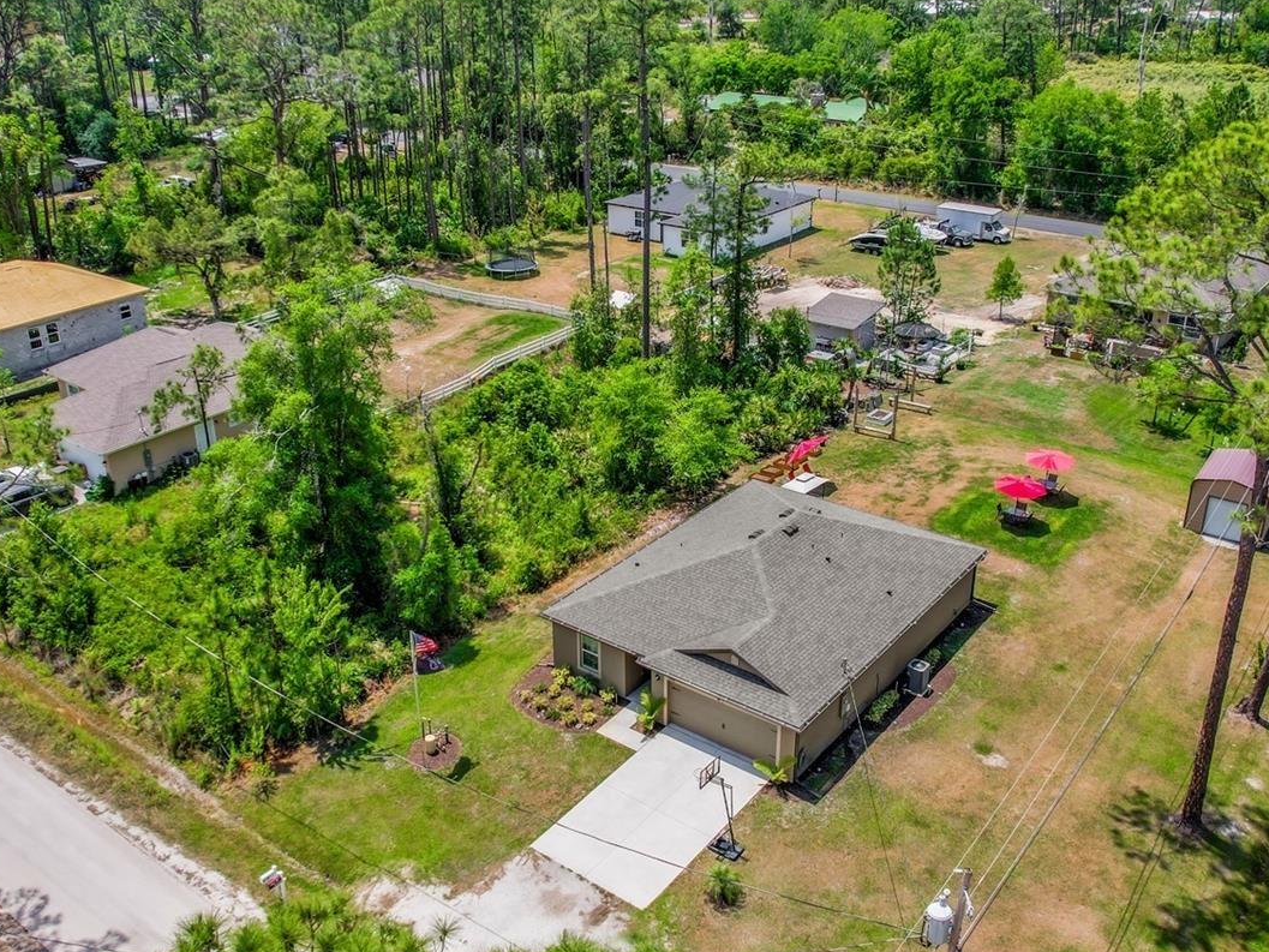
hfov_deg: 56.8
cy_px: 450
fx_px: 1173
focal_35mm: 32
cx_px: 617
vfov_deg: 44.2
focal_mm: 8.38
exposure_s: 1/6000
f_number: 2.8
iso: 140
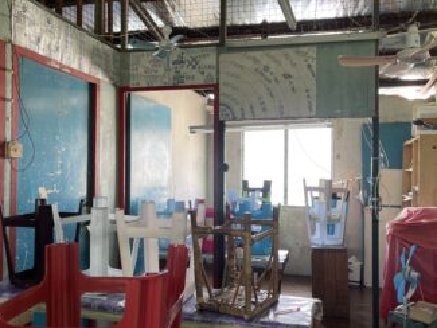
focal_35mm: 32
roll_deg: -0.8
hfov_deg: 56.8
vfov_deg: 44.2
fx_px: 404
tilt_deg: +0.6
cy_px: 169
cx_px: 230
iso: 125
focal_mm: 5.1
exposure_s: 1/121
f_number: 1.6
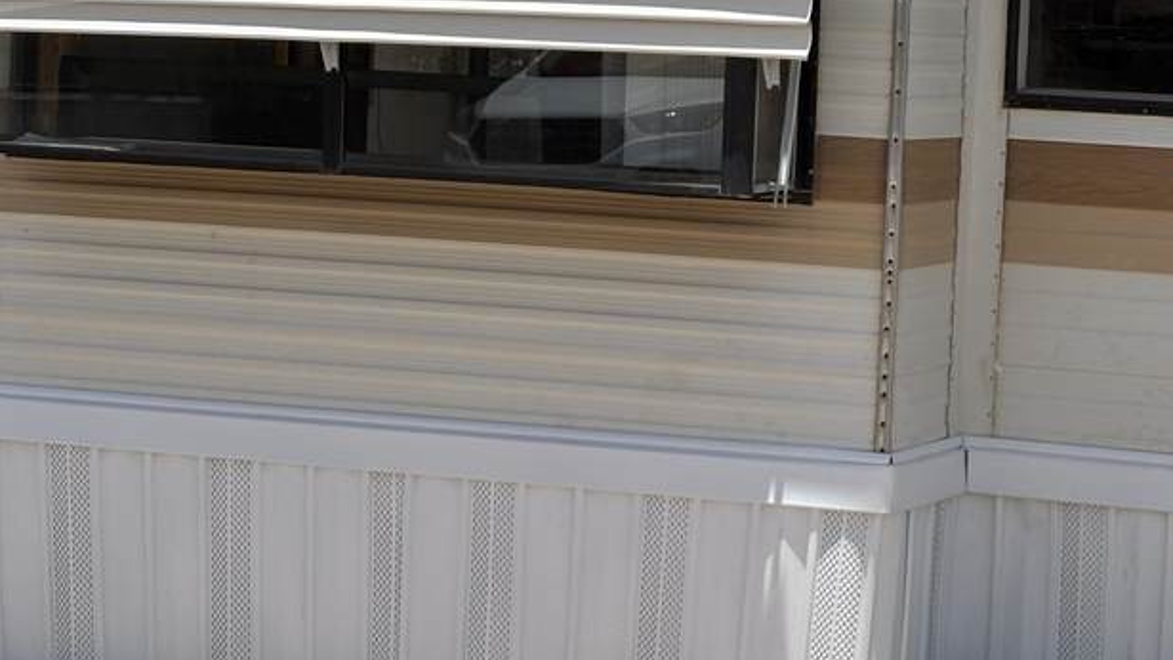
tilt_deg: -1.9
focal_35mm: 118
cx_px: 1097
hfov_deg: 17.8
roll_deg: -2.2
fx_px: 3670
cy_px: 177
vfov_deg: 10.3
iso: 32
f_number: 1.6
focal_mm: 5.96
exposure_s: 1/4329
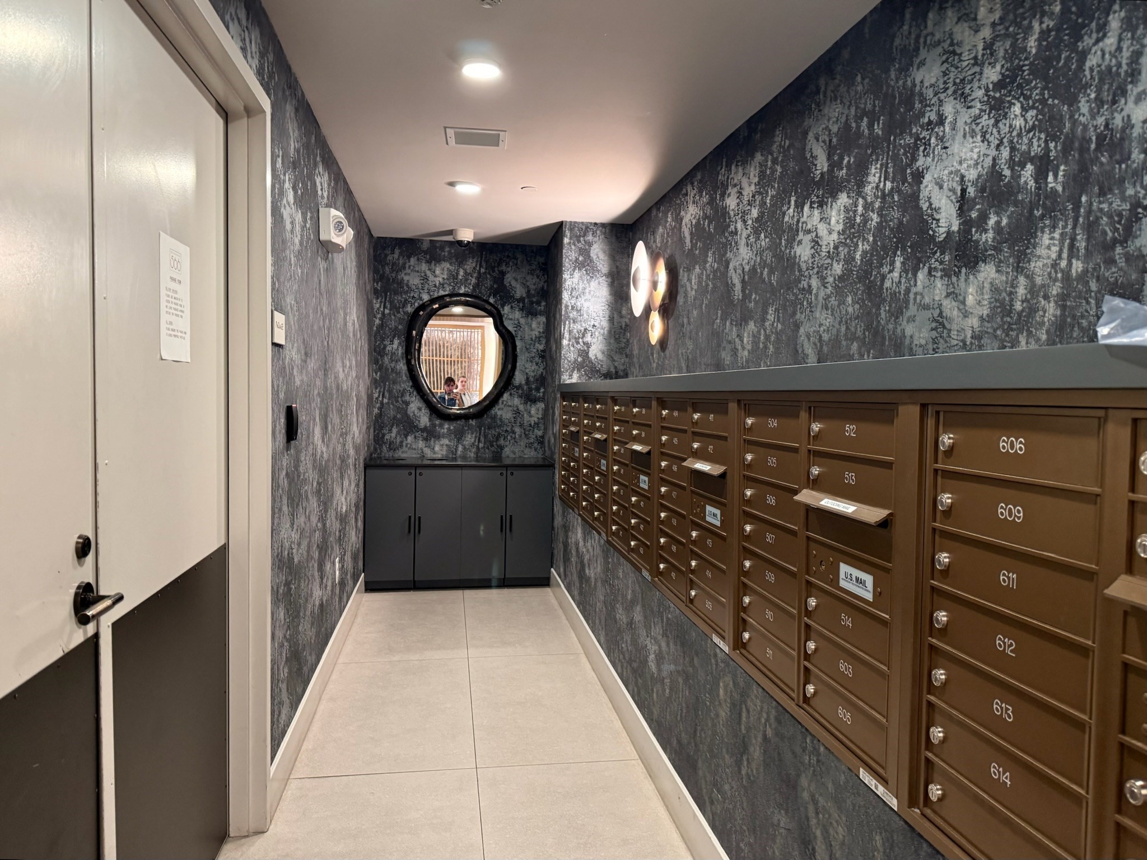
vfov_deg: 56.8
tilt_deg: -1.9
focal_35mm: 24
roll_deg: +0.9
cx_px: 574
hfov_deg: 71.6
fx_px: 795
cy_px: 430
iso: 400
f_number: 1.78
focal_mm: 6.76
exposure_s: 1/60
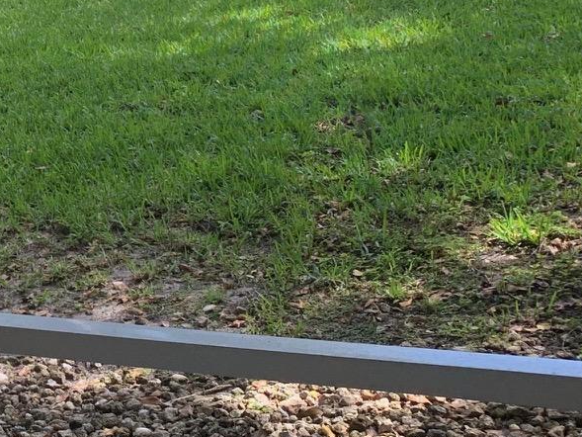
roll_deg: +10.3
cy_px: 4
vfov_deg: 16.3
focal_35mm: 89
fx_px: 1497
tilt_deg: -8.1
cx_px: -146
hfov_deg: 20.4
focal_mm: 4.25
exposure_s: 1/200
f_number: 1.8
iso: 25
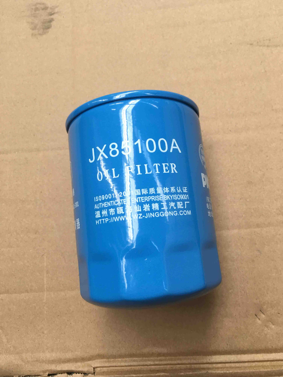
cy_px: 188
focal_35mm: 29
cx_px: 142
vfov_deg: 61.7
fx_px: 316
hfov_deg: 48.2
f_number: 2.2
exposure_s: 1/33
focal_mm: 4.15
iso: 50
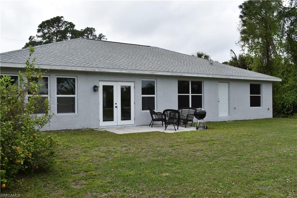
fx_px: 272
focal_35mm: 33
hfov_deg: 57.2
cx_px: 148
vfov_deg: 39.9
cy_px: 99
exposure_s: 1/250
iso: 110
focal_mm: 22
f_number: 8
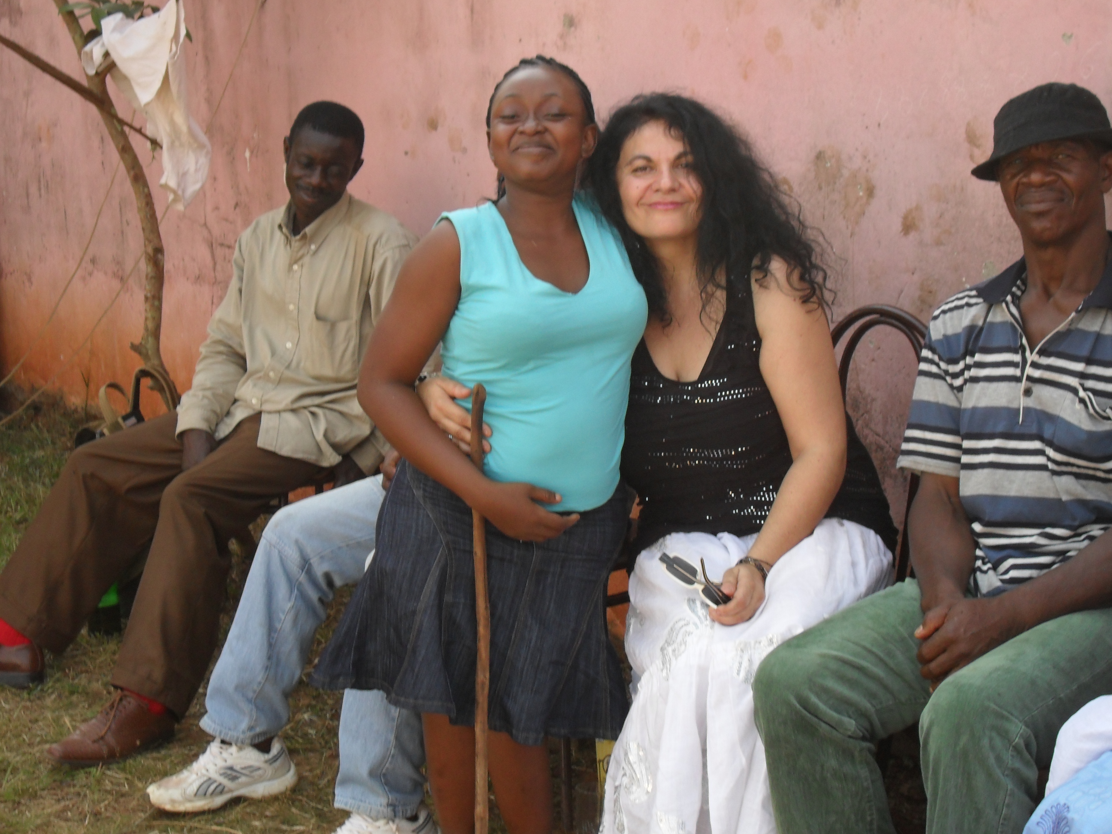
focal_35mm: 64
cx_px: 567
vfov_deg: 22.9
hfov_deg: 30.3
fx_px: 2056
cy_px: 421
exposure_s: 1/125
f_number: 4.3
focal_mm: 10.1
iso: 100
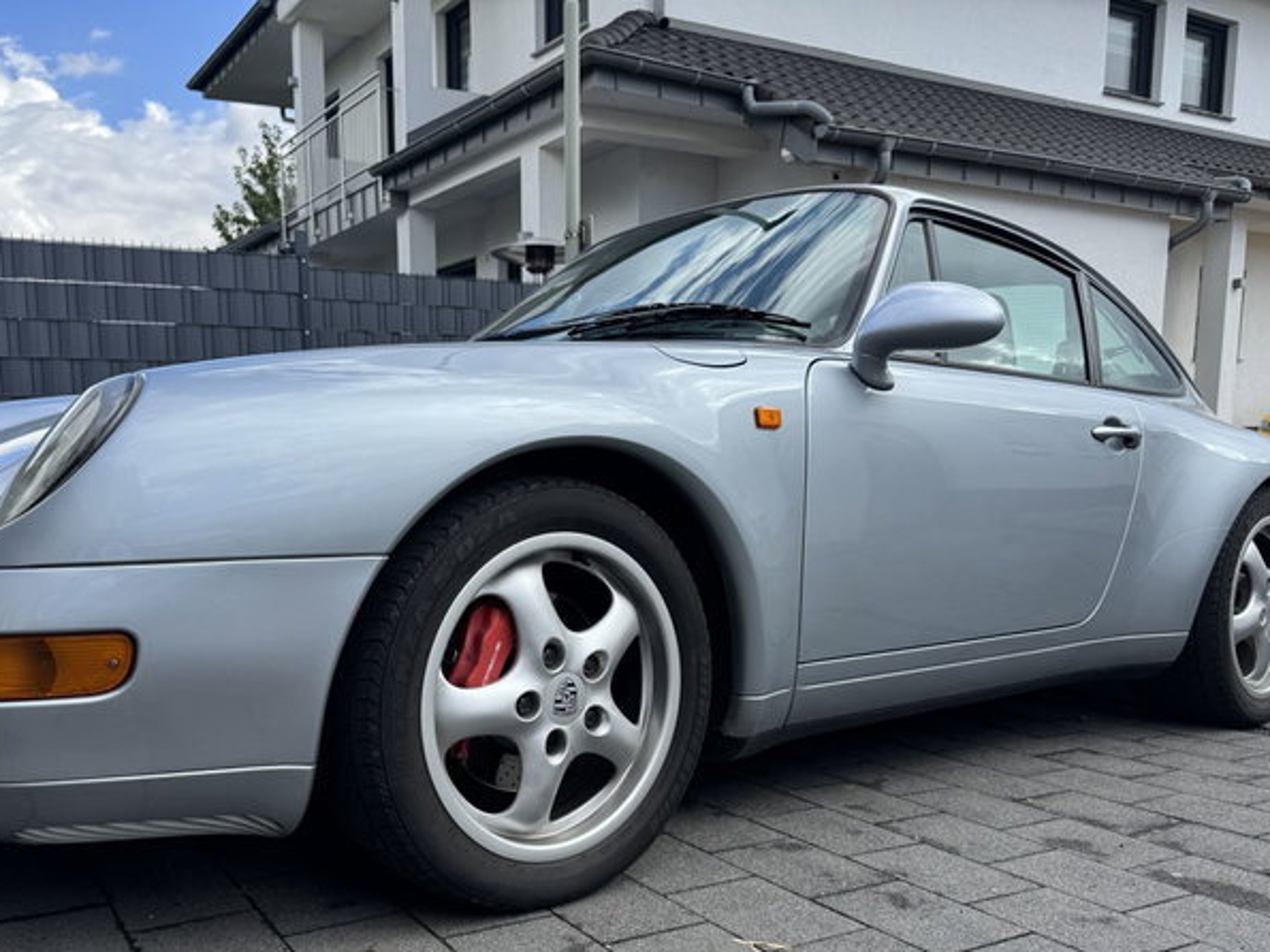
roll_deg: +0.4
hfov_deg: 58.1
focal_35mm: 31
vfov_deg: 44.9
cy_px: 613
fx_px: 1137
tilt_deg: -8.3
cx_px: 534
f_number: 1.78
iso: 80
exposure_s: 1/1923
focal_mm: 6.76
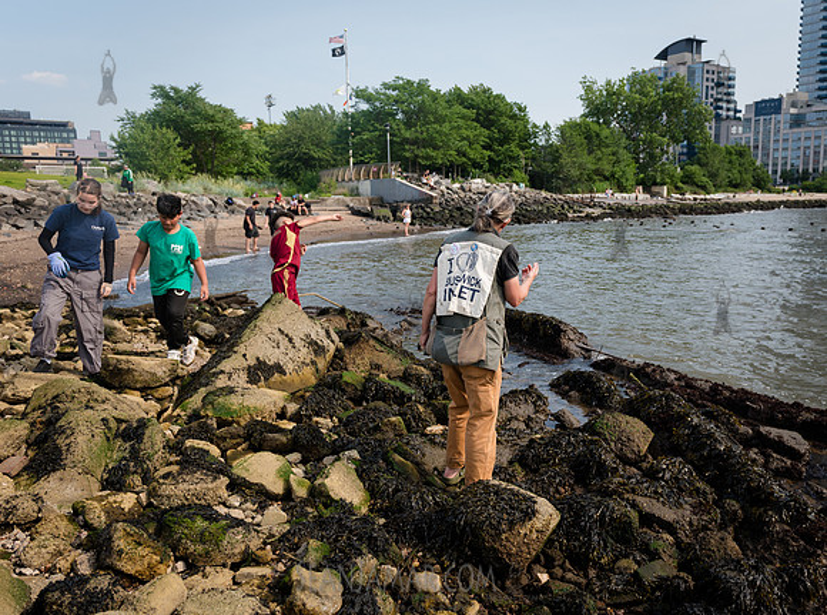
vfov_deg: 49.1
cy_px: 312
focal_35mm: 28
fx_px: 672
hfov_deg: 62.8
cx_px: 487
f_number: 4
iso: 320
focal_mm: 24
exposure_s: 1/1250
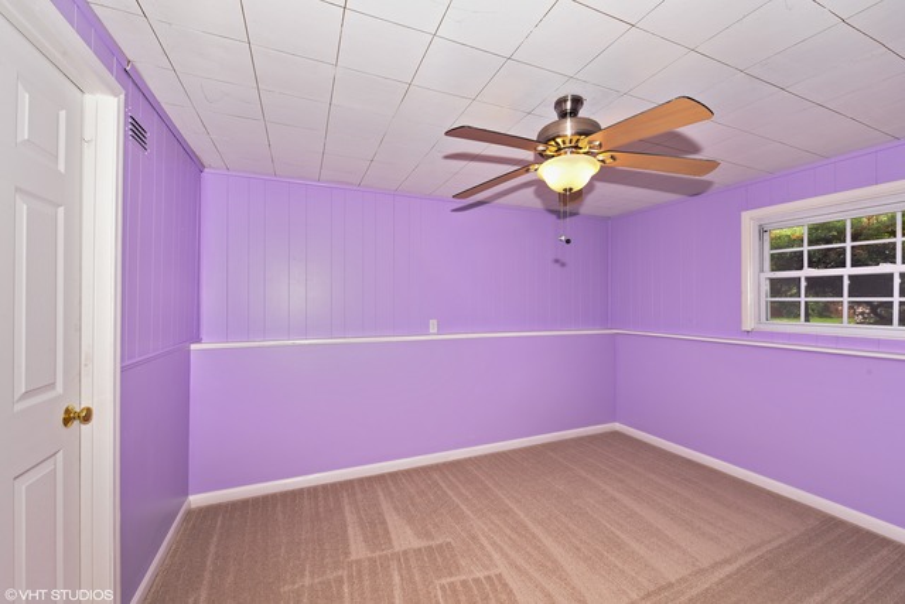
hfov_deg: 104.2
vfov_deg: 81.2
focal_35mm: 14
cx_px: 452
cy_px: 302
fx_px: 352
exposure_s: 1/40
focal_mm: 14
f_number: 11
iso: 400
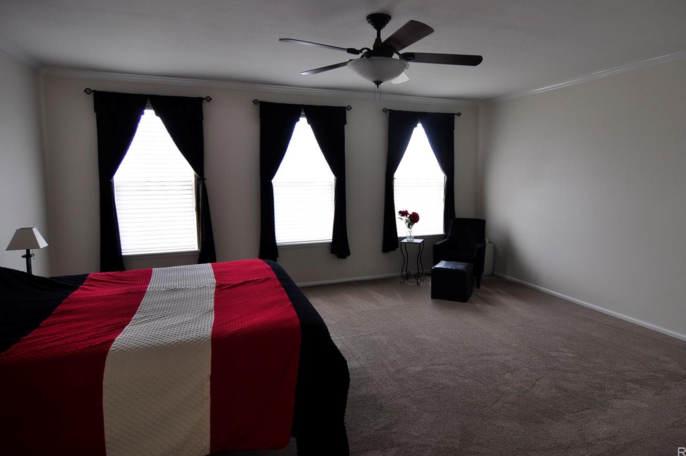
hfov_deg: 83.9
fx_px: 381
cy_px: 209
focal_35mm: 20
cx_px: 373
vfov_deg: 61.7
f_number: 4
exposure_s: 1/50
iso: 200
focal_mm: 12
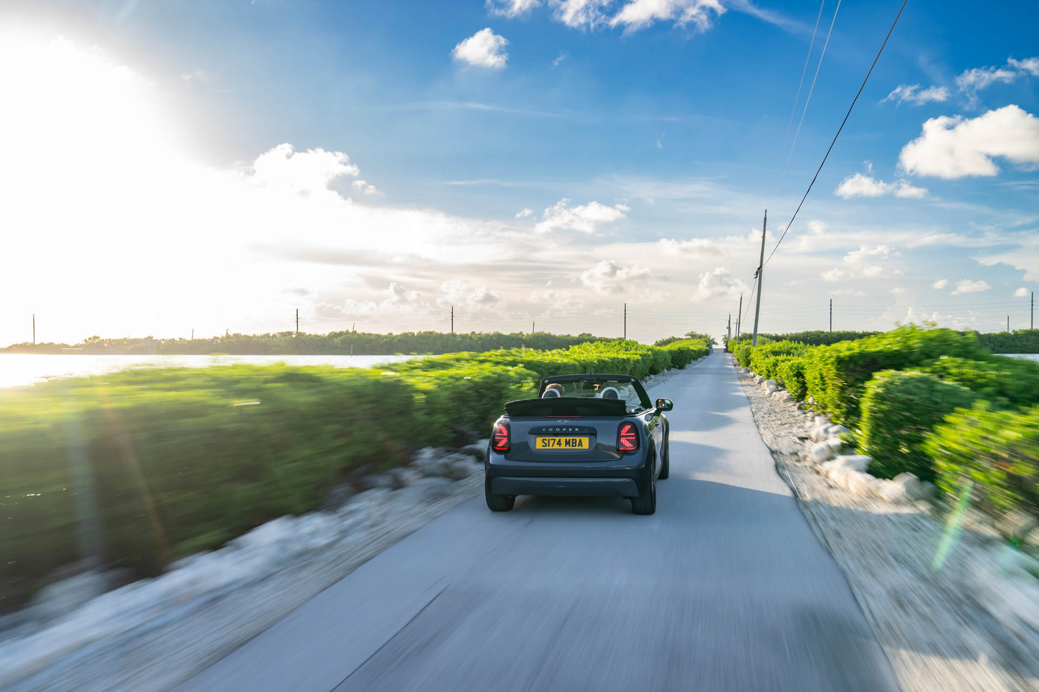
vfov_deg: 42.3
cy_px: 346
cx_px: 520
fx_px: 895
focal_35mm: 31
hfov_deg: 60.3
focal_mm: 31
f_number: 9
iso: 100
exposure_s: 1/20
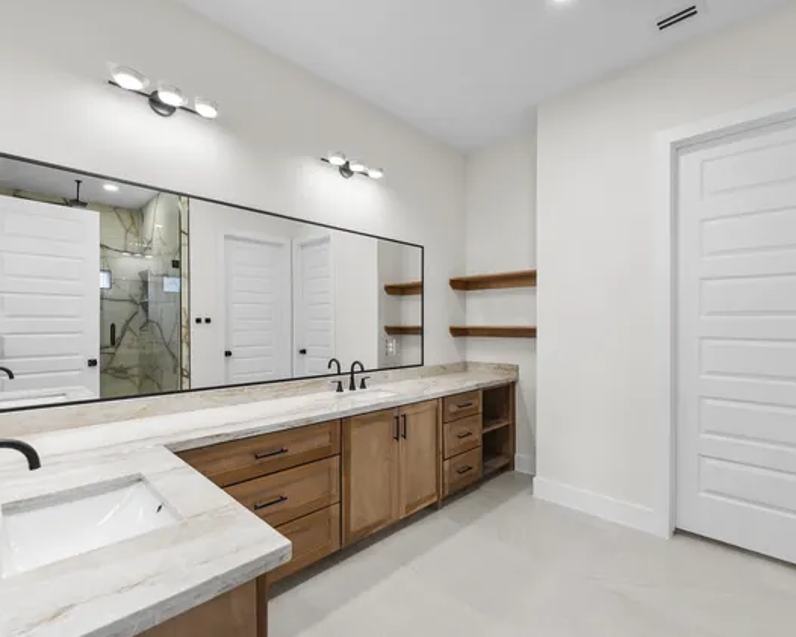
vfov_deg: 80.4
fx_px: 377
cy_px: 322
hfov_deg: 93.1
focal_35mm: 16
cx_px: 412
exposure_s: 1/3
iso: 100
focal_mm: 14
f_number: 5.6
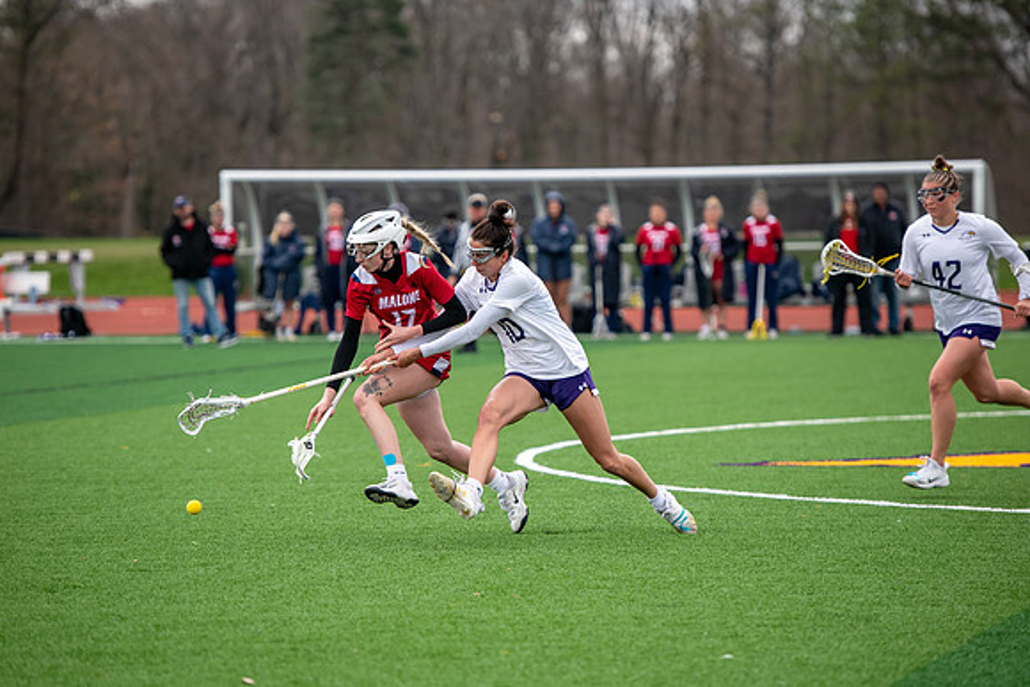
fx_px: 5769
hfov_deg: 10.2
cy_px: 354
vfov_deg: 6.8
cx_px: 489
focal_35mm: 202
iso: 250
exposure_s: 1/1600
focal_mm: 180
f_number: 3.2
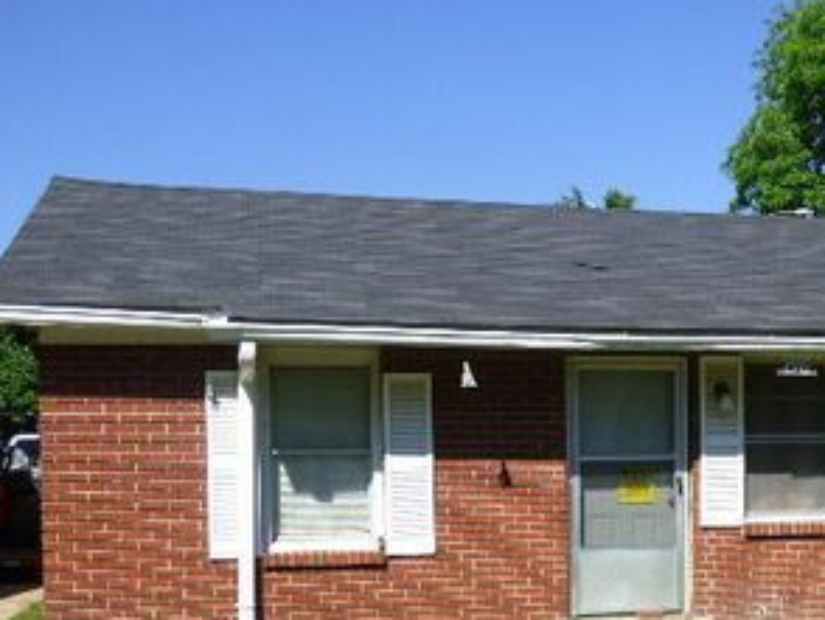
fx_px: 1216
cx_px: 578
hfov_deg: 36.9
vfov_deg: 28.0
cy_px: 498
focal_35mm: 51
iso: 100
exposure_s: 1/1000
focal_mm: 5.29
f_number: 3.3
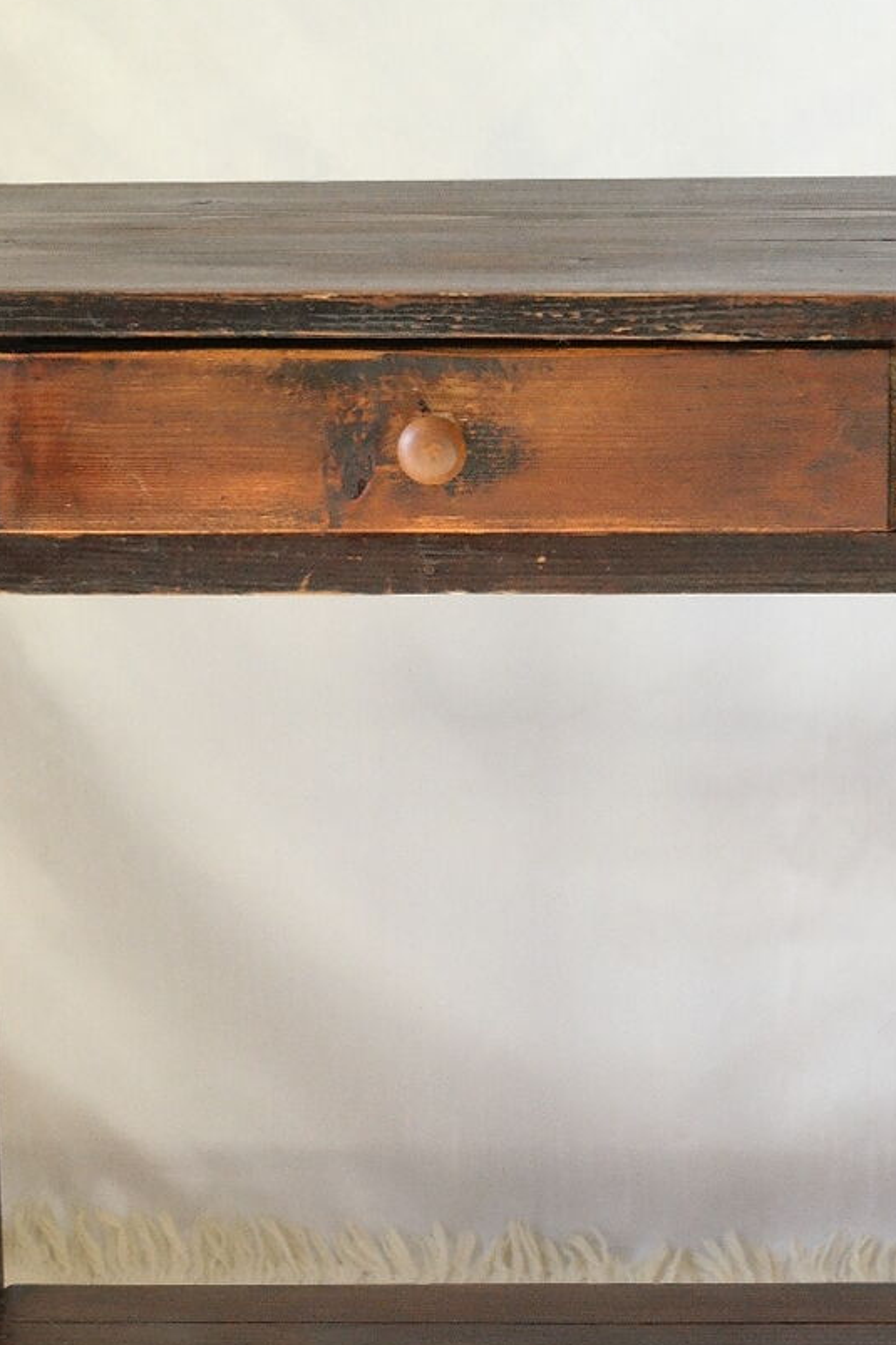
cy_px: 1047
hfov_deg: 13.8
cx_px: 476
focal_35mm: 99
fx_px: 3697
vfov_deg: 20.4
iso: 800
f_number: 5.6
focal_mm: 30
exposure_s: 1/30
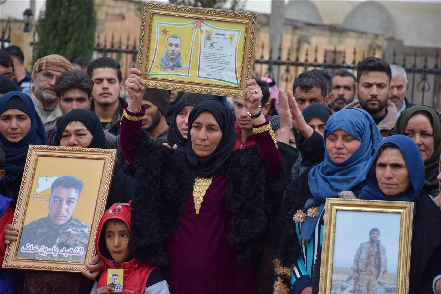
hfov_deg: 13.0
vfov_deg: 8.7
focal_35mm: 158
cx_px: 220
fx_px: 1929
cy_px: 147
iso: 800
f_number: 5.6
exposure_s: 1/250
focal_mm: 105
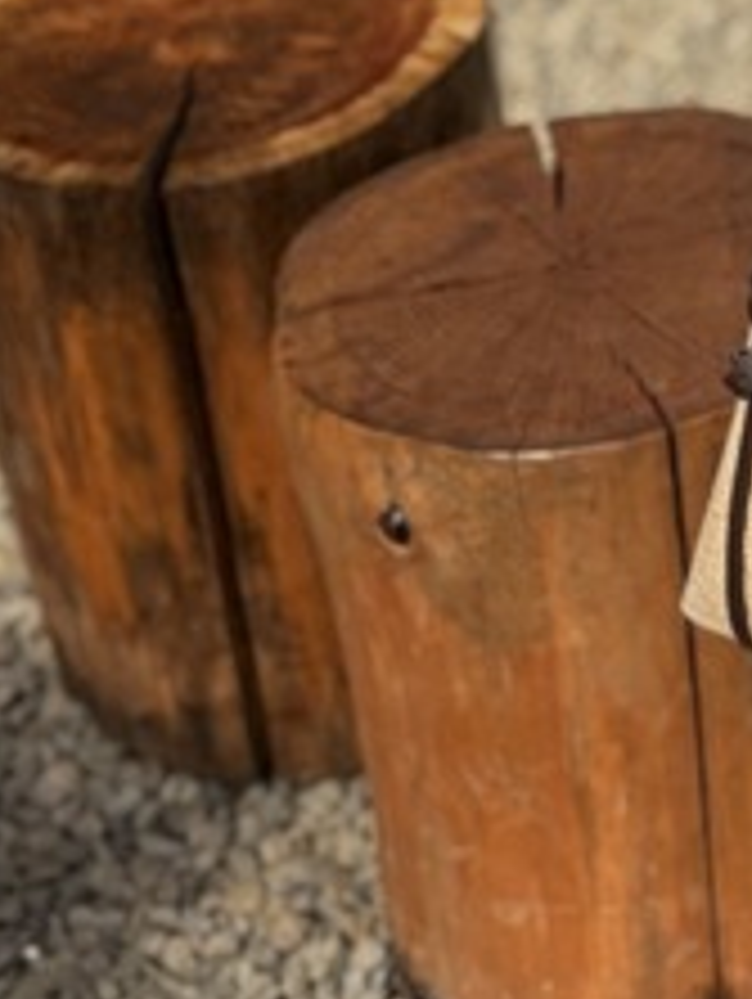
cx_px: 1378
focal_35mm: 117
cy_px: 36
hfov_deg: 11.7
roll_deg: +2.2
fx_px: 3382
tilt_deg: -26.8
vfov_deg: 16.5
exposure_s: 1/4608
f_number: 1.6
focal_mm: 5.96
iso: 64
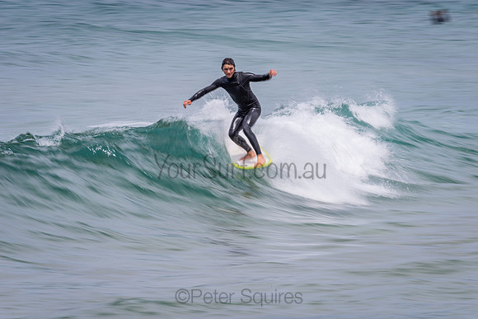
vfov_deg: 2.8
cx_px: 239
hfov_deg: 4.1
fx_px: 6640
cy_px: 160
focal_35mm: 500
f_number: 18
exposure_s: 1/20
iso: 64
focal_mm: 500
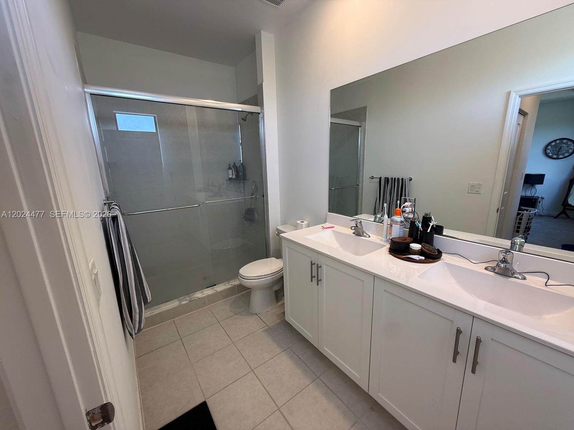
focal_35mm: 14
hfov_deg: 102.1
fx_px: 232
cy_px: 215
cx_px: 287
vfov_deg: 85.7
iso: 160
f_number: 2.2
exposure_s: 1/120
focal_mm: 2.22
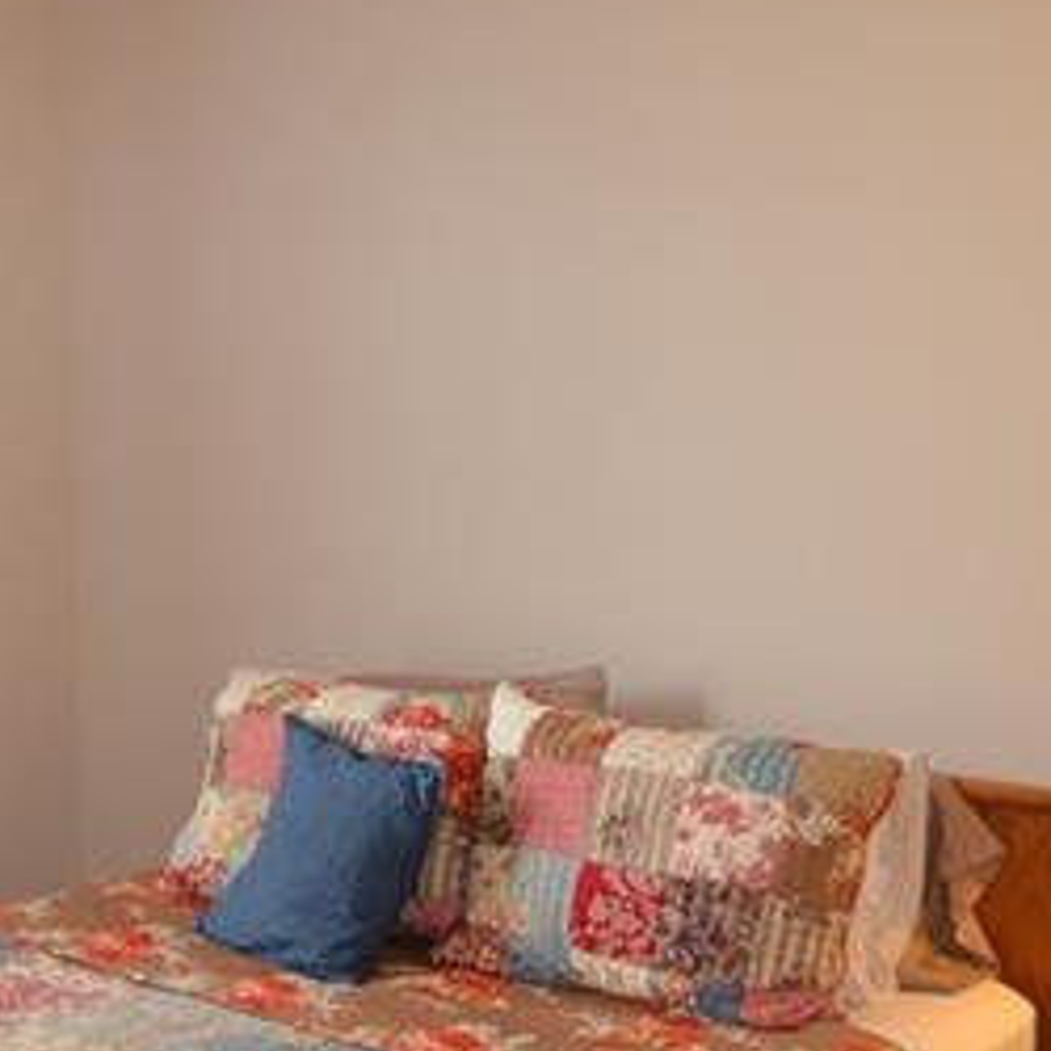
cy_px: 893
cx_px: 462
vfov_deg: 31.6
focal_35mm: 52
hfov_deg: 32.8
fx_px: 1786
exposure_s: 1/60
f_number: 4
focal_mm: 10
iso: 360
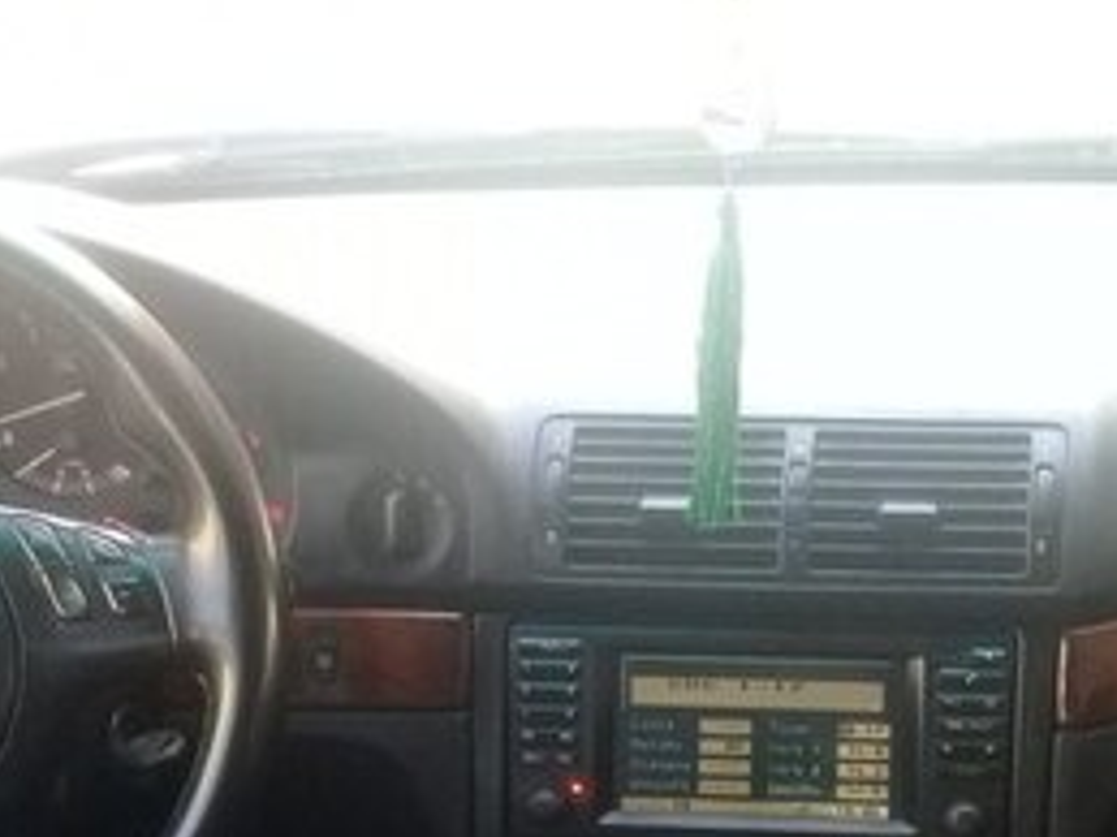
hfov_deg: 24.6
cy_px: 1016
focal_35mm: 79
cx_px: 725
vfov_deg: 17.7
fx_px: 2548
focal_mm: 3.3
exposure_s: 1/33
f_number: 2.2
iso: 100
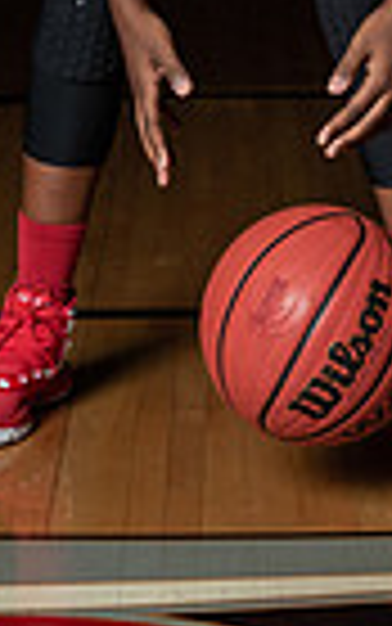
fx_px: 3091
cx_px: 284
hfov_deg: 7.3
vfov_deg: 11.1
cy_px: -342
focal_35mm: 181
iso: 320
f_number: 14
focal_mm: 55
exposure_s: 1/200
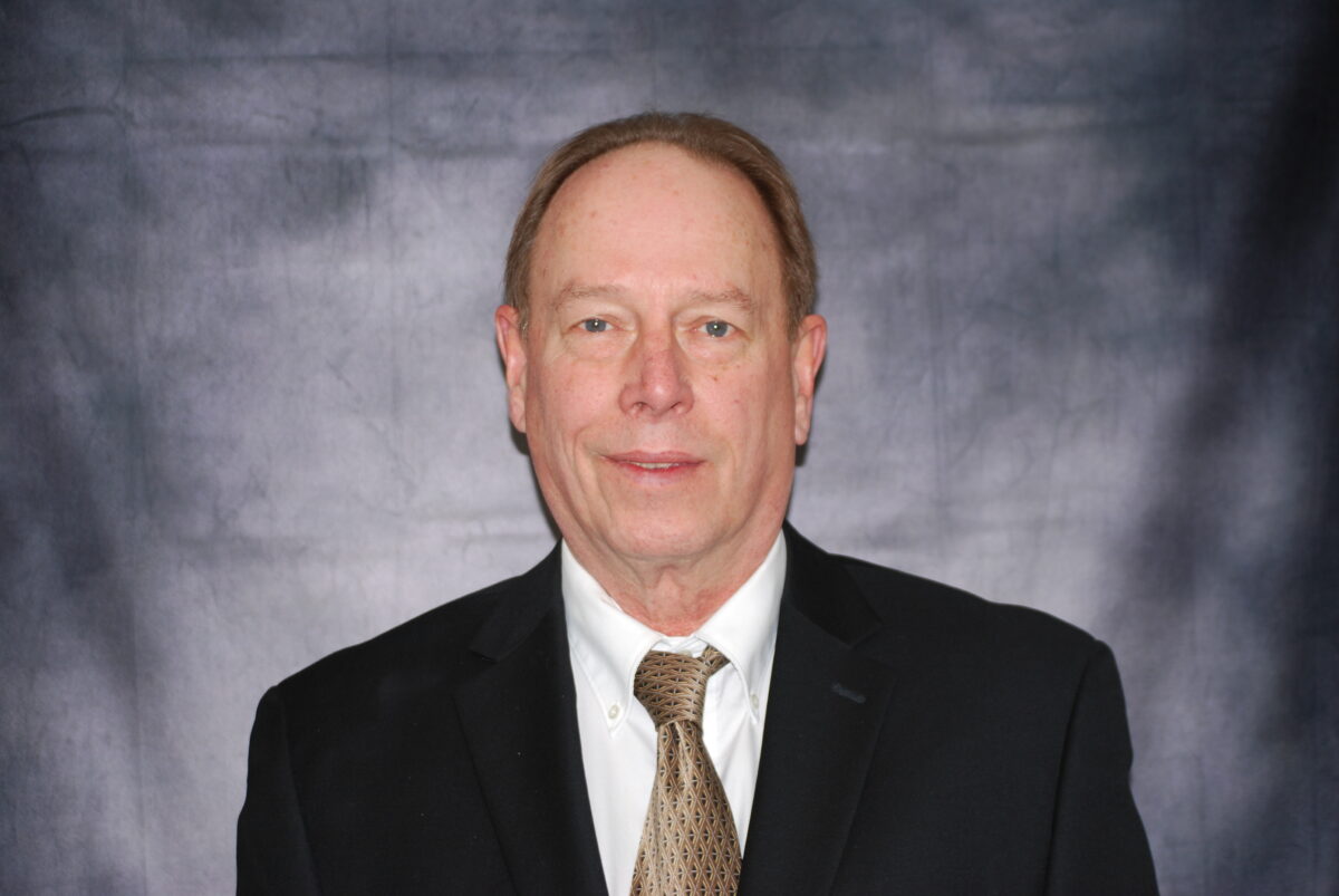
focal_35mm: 82
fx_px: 3072
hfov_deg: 24.6
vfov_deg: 16.6
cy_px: 448
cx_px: 670
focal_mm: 55
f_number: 4
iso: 100
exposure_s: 1/60
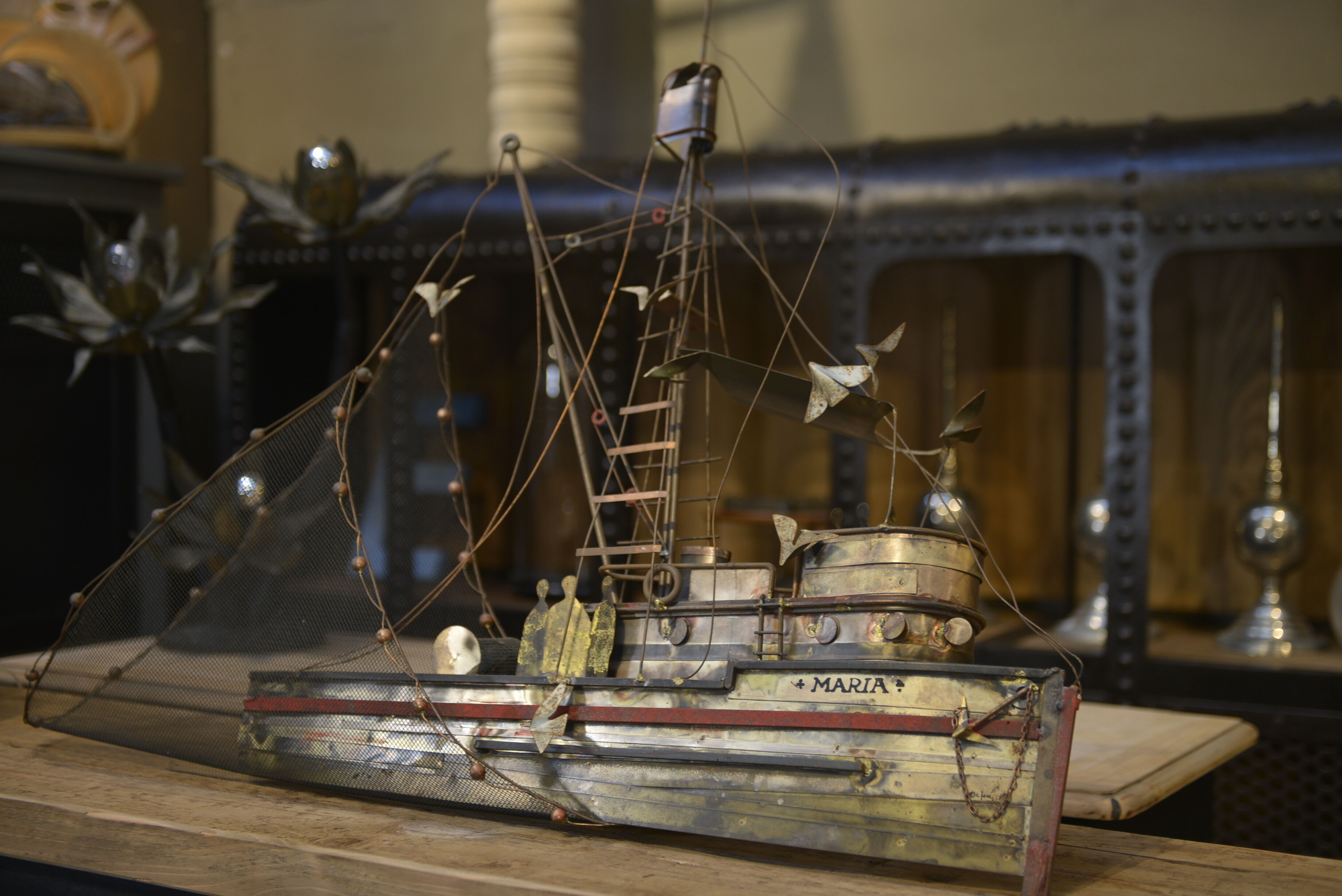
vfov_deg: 27.0
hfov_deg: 39.6
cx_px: 671
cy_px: 448
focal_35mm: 50
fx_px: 1864
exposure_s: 1/50
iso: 320
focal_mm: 50
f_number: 2.8
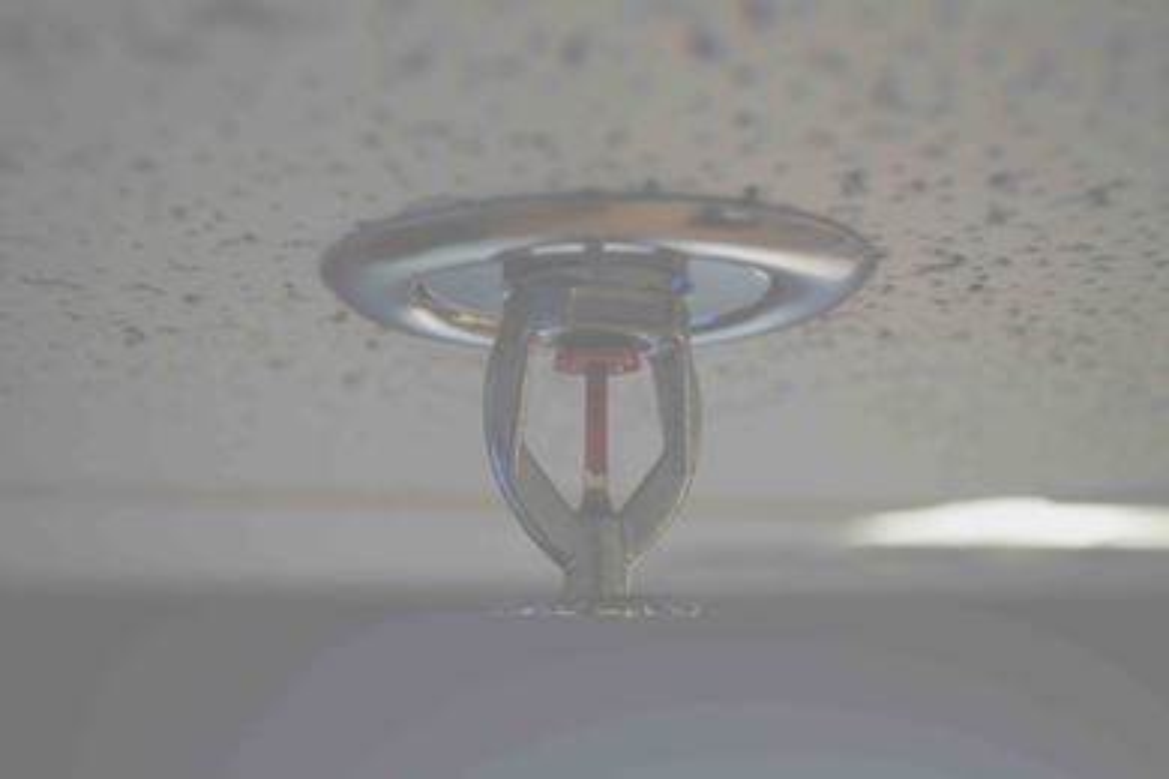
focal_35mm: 42
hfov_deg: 46.4
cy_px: 390
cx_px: 584
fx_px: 1364
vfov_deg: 31.9
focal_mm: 28
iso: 250
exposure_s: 1/5
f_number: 4.5
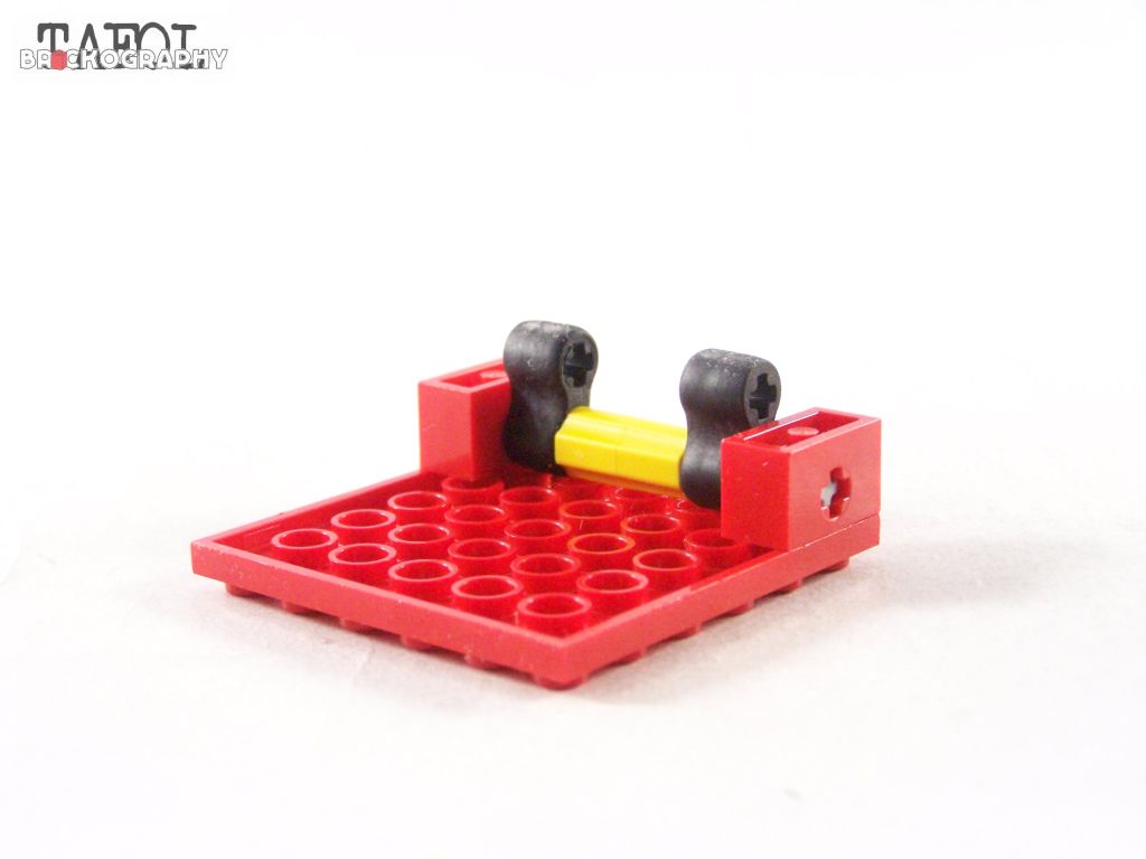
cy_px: 430
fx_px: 2218
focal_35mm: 67
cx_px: 573
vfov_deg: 21.9
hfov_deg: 29.0
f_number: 3.2
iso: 400
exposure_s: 1/60
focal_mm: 11.1
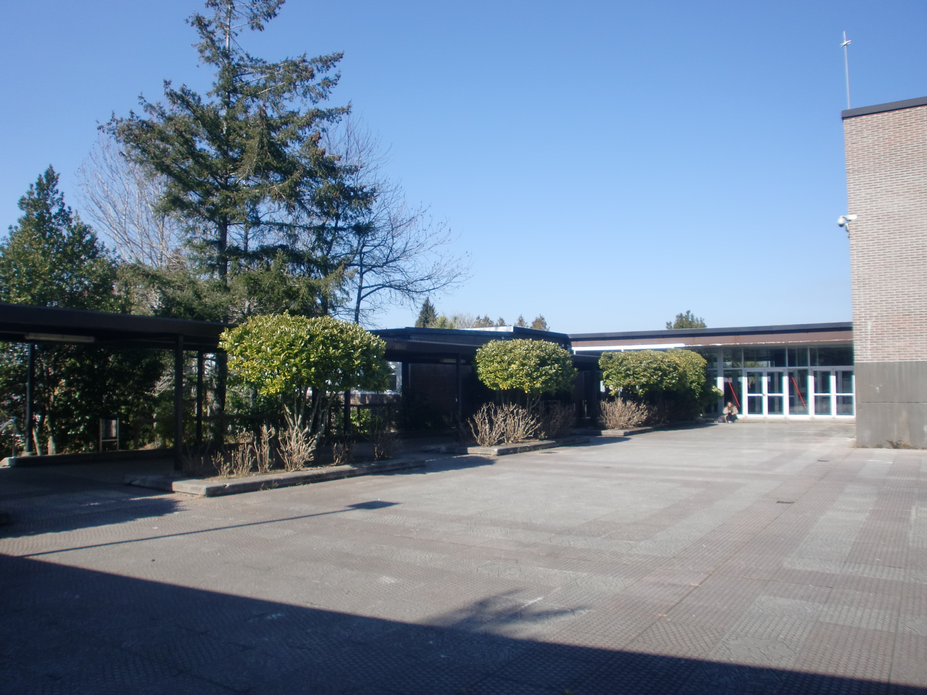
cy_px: 348
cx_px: 464
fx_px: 750
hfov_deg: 63.4
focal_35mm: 28
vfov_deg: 49.7
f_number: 7.8
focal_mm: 4.65
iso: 64
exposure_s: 1/125
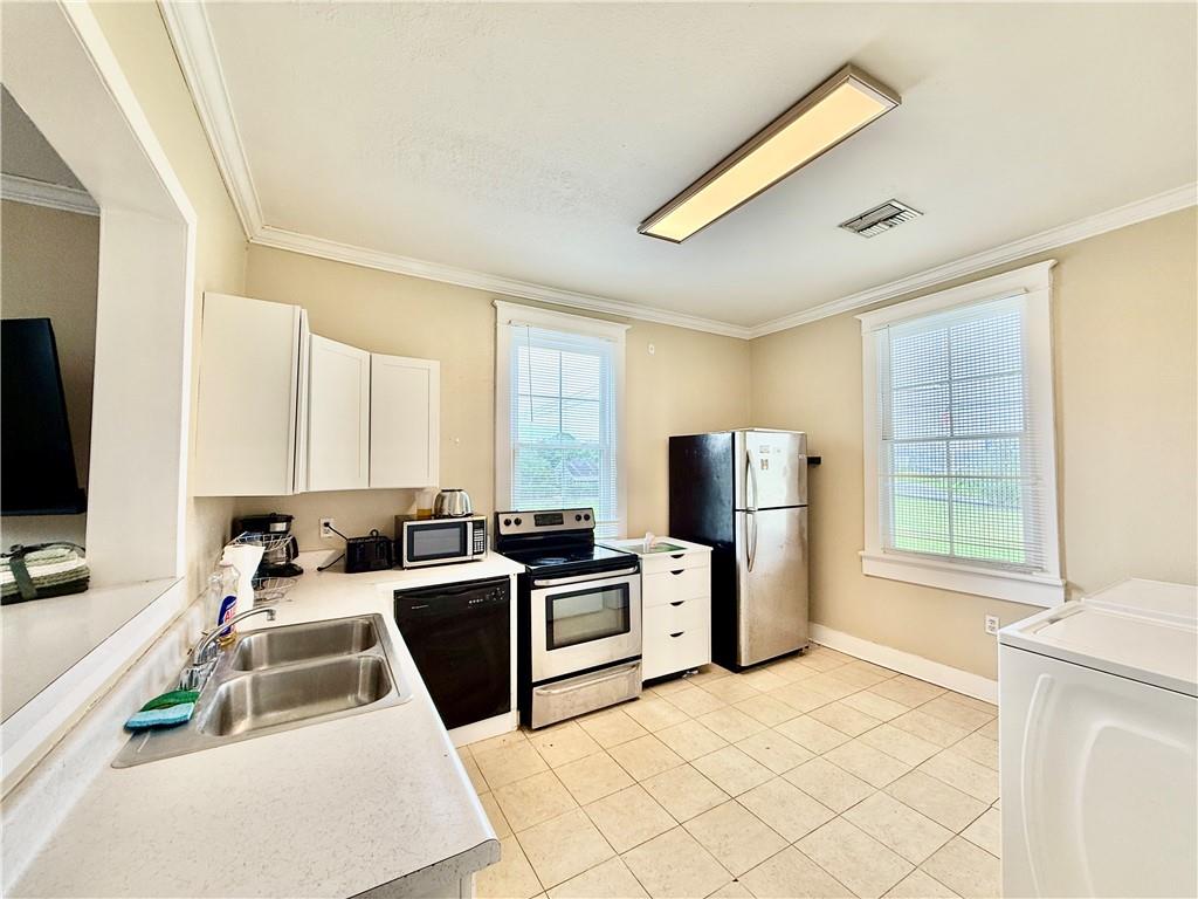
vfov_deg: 85.7
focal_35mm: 14
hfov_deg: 102.1
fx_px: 485
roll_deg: +0.2
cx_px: 599
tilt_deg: +2.4
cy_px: 450
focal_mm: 2.22
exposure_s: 1/120
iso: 100
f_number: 2.2
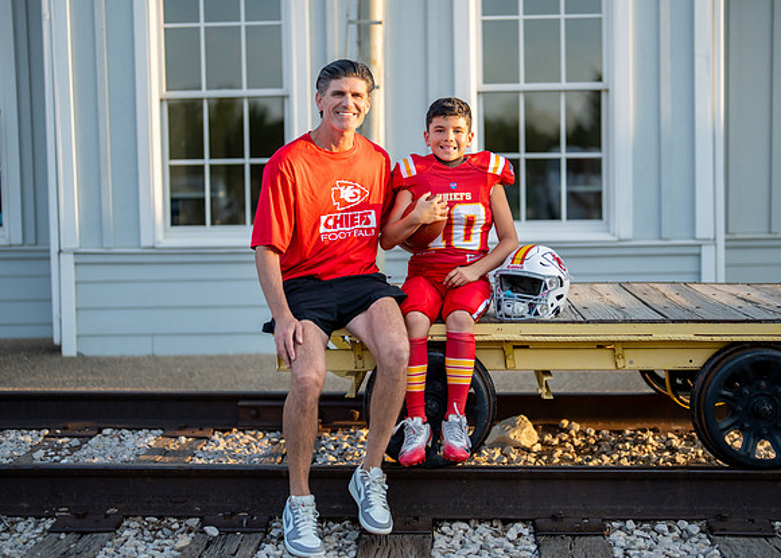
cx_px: 418
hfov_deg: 34.1
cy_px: 255
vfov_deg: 24.7
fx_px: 1271
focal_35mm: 57
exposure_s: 1/3200
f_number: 1.2
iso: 200
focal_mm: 50
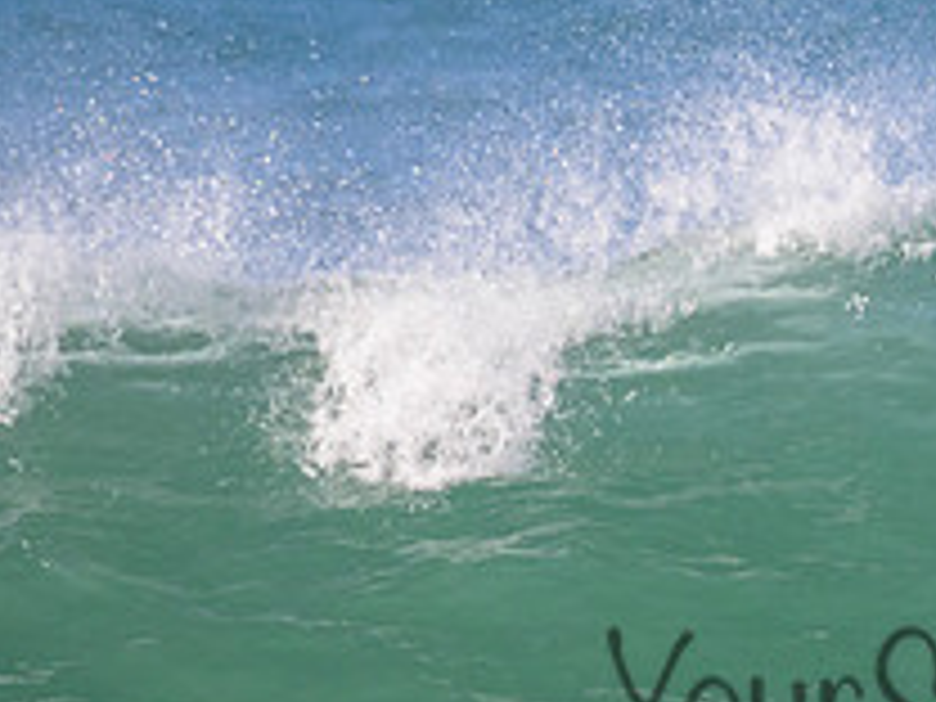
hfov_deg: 0.9
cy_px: 659
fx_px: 57892
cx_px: 1071
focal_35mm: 2141
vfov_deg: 0.7
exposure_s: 1/2000
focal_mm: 800
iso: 1800
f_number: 11
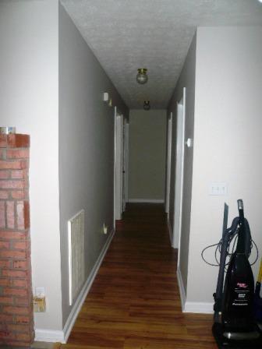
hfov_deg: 49.7
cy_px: 174
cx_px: 131
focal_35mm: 28
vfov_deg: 63.4
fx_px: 283
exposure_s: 1/30
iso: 160
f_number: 2.8
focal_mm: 4.6
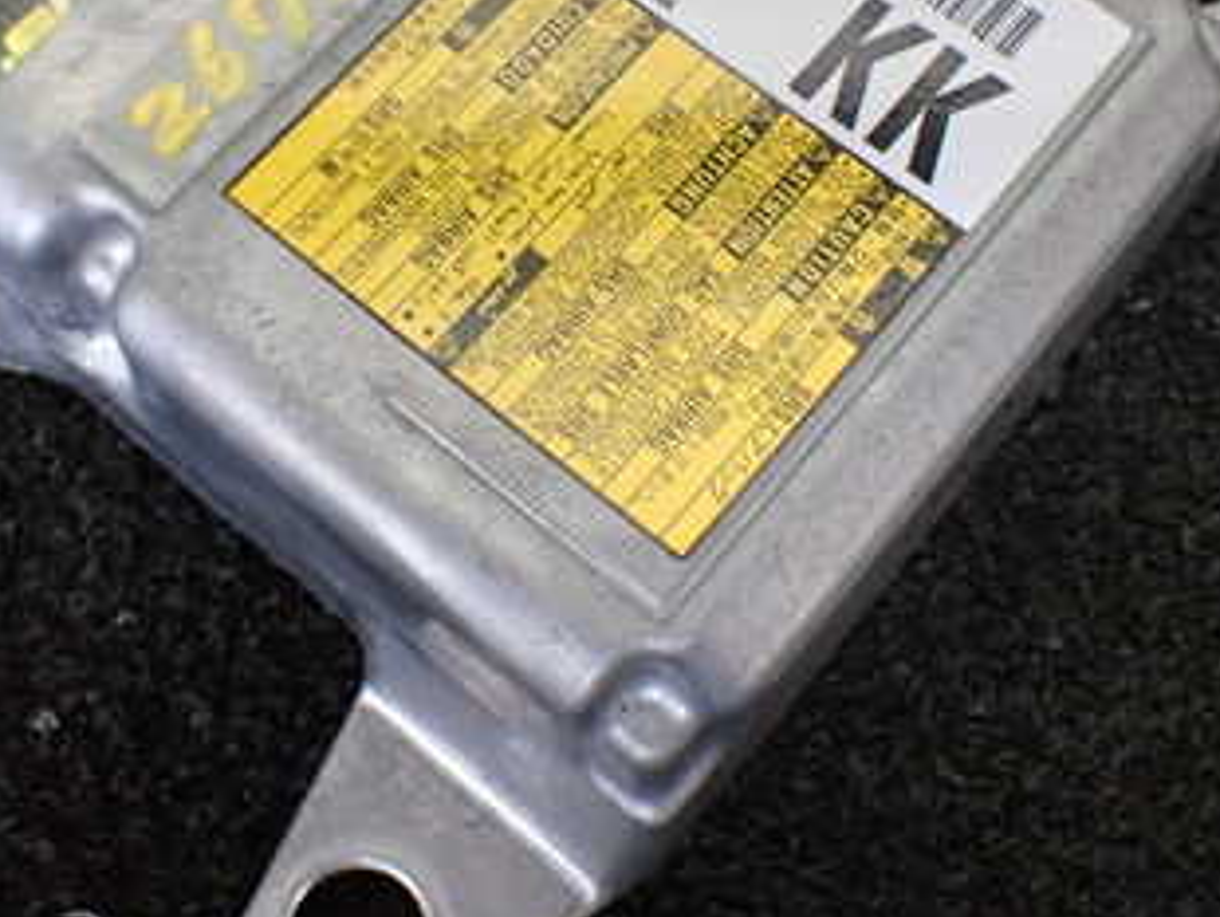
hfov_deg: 33.1
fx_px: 2046
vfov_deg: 24.9
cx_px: 512
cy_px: 213
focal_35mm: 58
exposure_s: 1/125
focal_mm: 5.4
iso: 500
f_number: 2.3
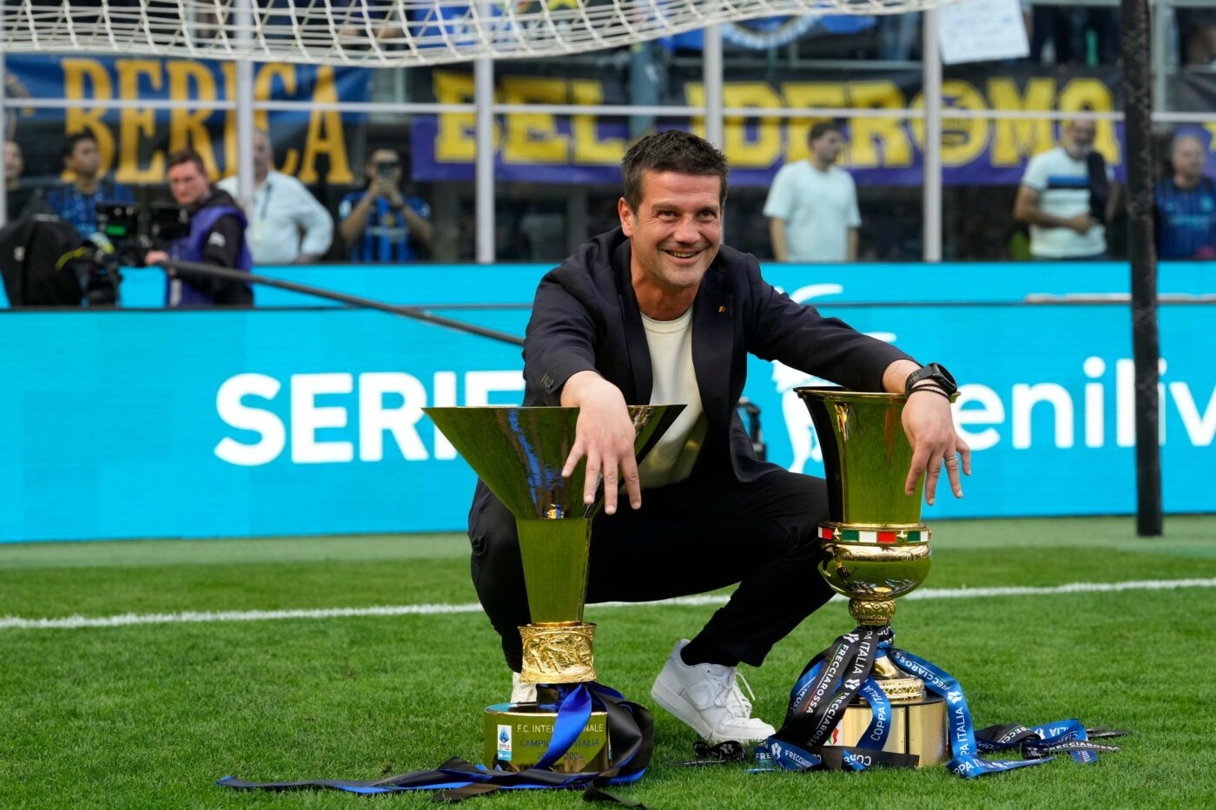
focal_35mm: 100
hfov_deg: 20.4
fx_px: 3377
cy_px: 405
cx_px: 608
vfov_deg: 13.7
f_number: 5
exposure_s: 1/1000
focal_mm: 100
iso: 1600
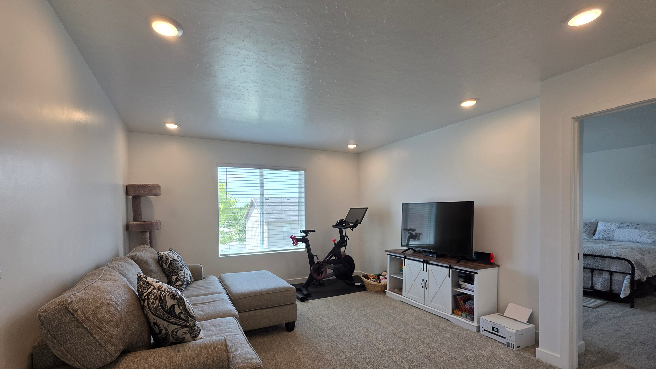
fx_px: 261
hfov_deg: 103.0
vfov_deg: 70.1
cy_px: 213
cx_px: 317
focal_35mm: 15
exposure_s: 1/120
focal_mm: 2.2
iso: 50
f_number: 1.9
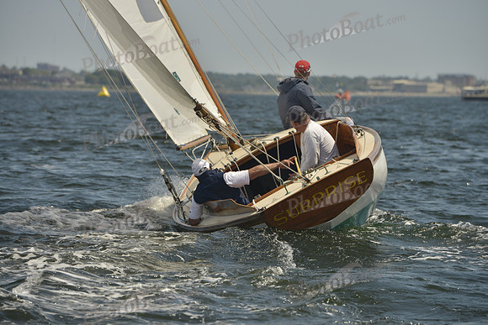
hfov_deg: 10.3
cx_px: 244
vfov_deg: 6.9
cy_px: 162
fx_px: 2712
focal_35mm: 200
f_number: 8
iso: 280
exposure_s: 1/800
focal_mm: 200
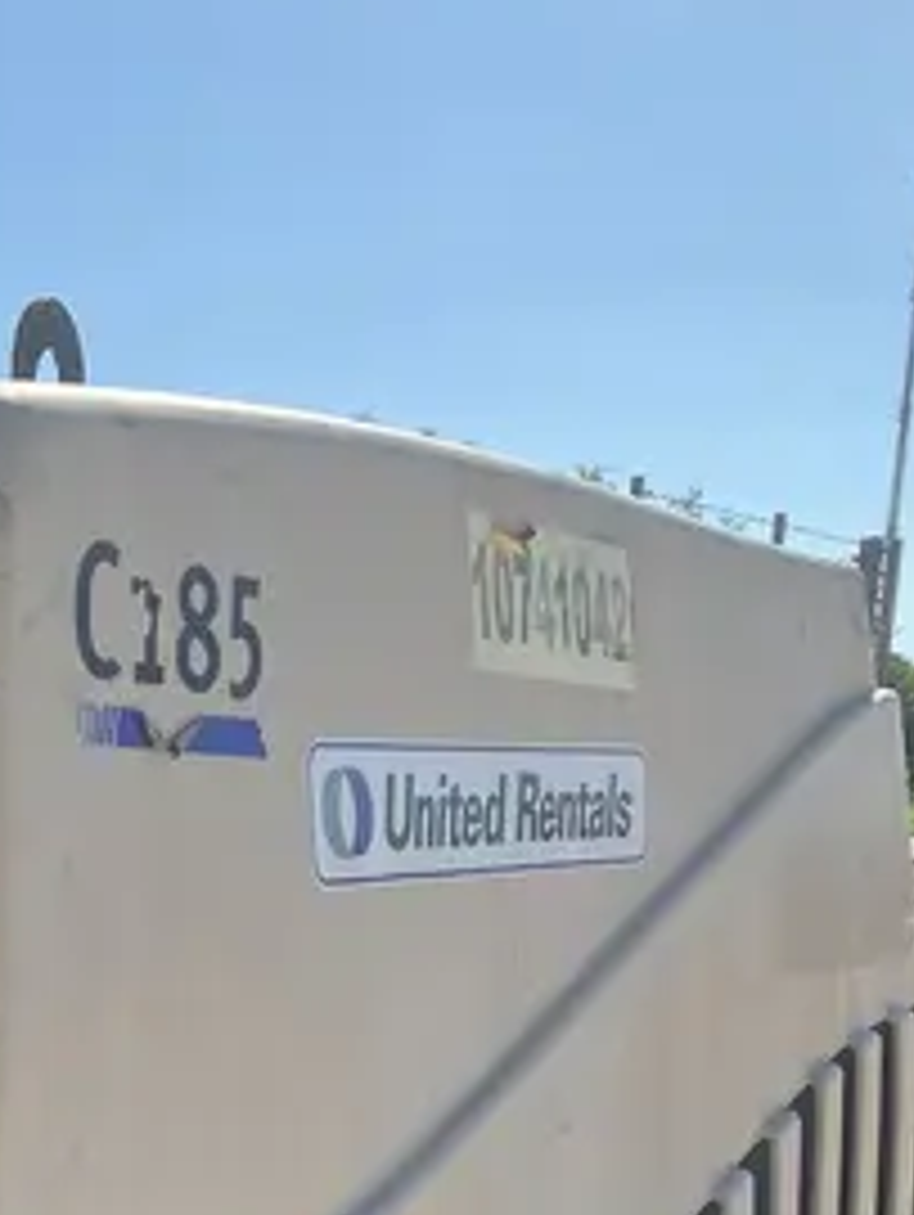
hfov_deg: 18.4
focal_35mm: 76
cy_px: 1532
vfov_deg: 23.1
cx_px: -198
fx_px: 2671
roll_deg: -1.3
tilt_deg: -14.6
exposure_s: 1/1736
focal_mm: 3.99
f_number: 1.8
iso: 32
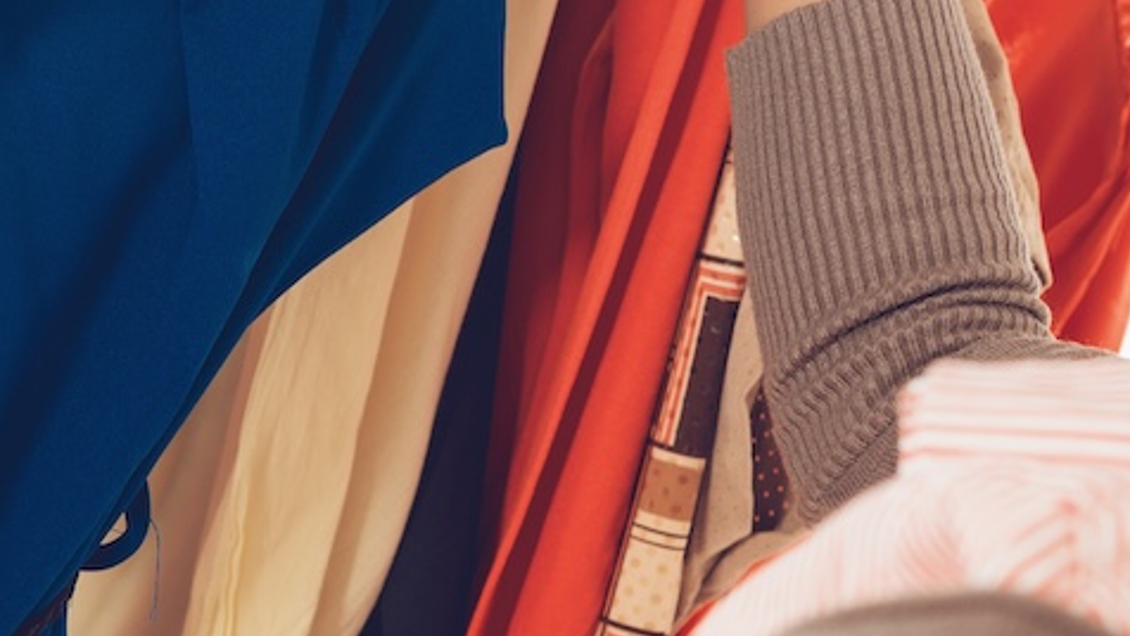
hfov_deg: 16.2
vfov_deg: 9.2
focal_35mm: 132
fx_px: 3956
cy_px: 374
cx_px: 432
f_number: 5
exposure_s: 1/125
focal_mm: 50
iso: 100
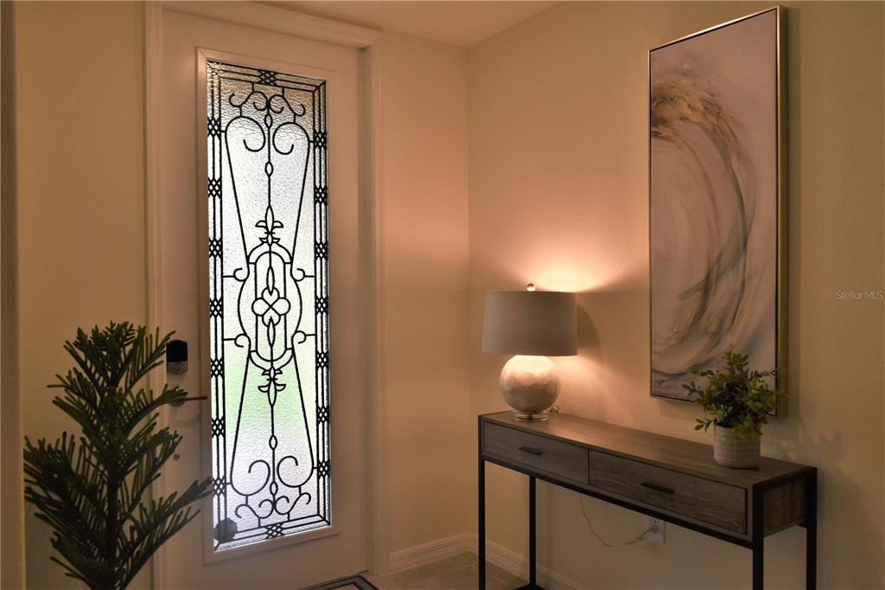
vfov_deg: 47.9
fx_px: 663
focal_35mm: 27
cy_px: 295
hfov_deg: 67.4
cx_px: 442
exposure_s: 1/160
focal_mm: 18
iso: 400
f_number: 6.3
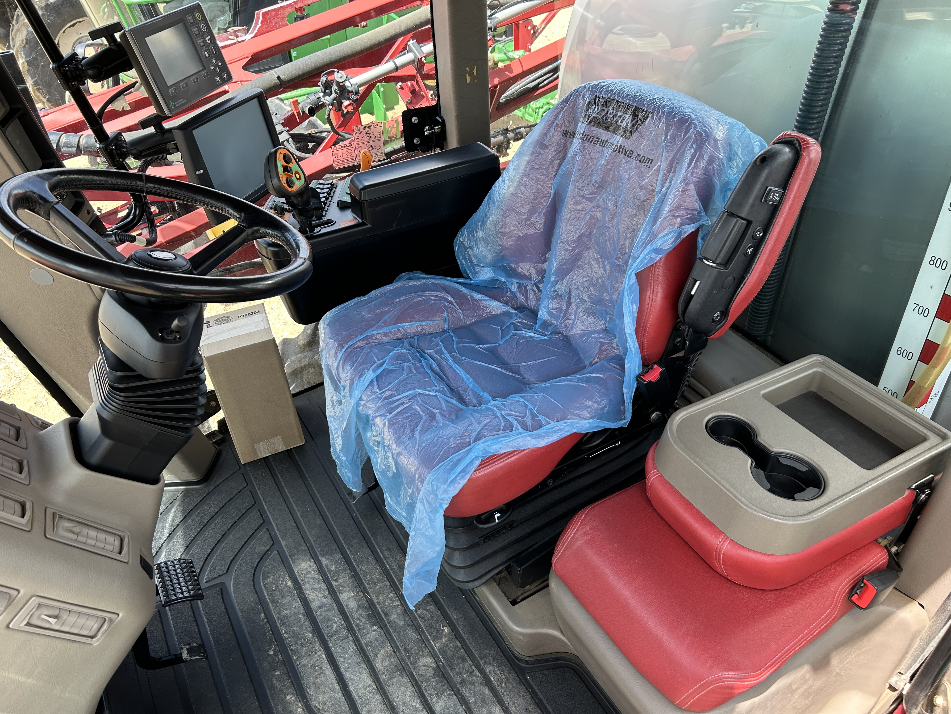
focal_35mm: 26
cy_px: 357
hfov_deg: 67.3
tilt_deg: -36.5
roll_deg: +0.2
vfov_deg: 53.1
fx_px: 714
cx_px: 476
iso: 50
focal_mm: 5.7
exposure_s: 1/330
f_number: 1.5
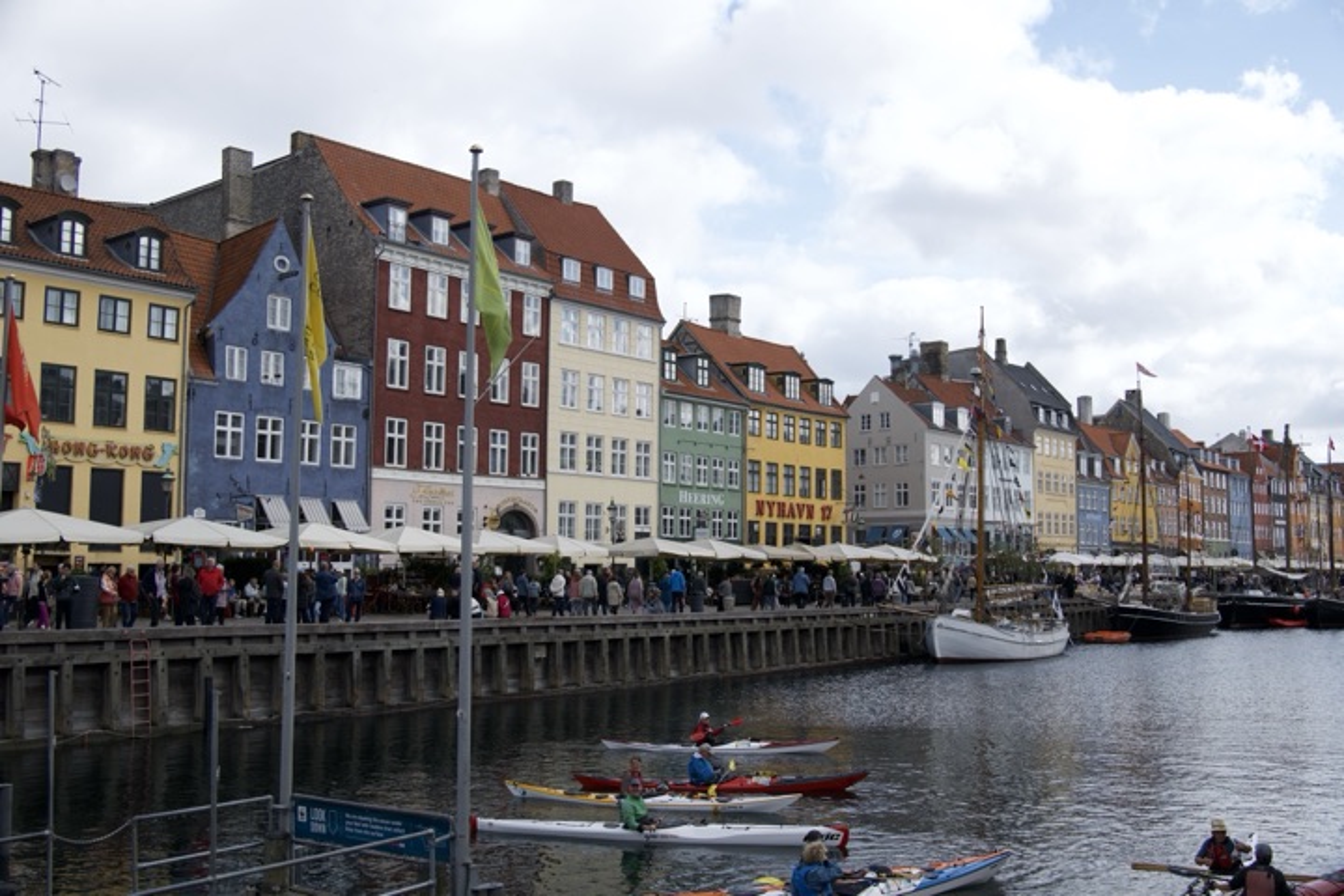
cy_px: 448
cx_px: 672
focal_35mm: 35
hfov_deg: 54.4
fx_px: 1307
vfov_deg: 37.9
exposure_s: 1/250
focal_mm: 35
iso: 200
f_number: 8
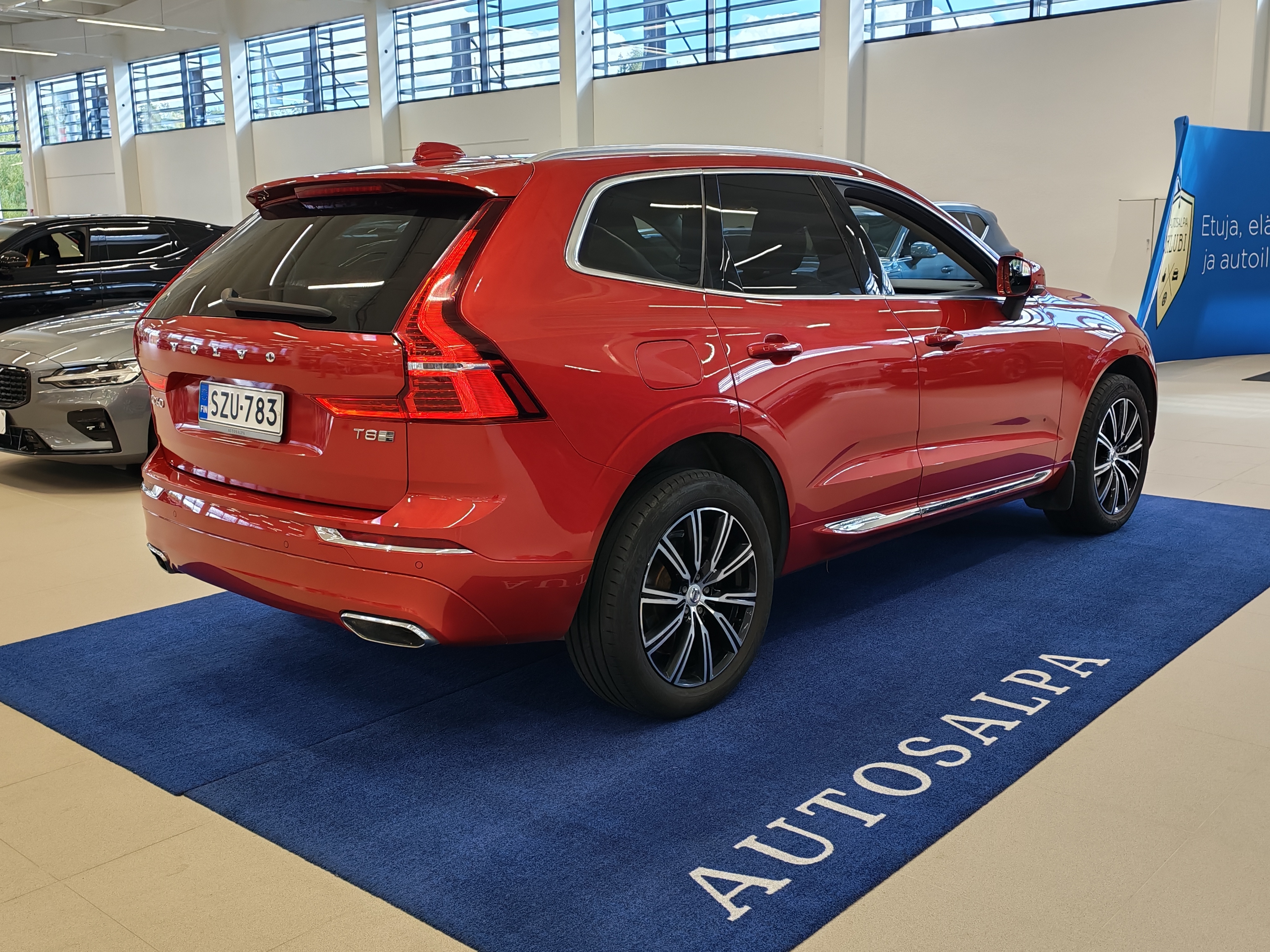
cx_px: 635
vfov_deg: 40.7
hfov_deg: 52.6
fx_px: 1284
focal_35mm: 35
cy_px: 476
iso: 108
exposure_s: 1/100
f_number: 1.9
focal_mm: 6.12
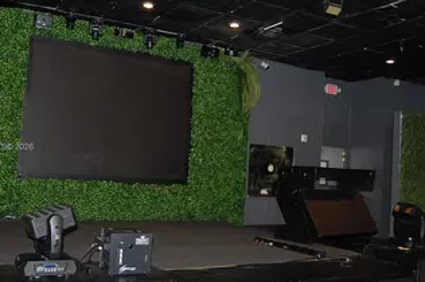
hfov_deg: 50.7
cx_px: 195
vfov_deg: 35.0
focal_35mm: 38
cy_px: 148
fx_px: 448
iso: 400
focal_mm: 20
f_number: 3.8
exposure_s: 1/60
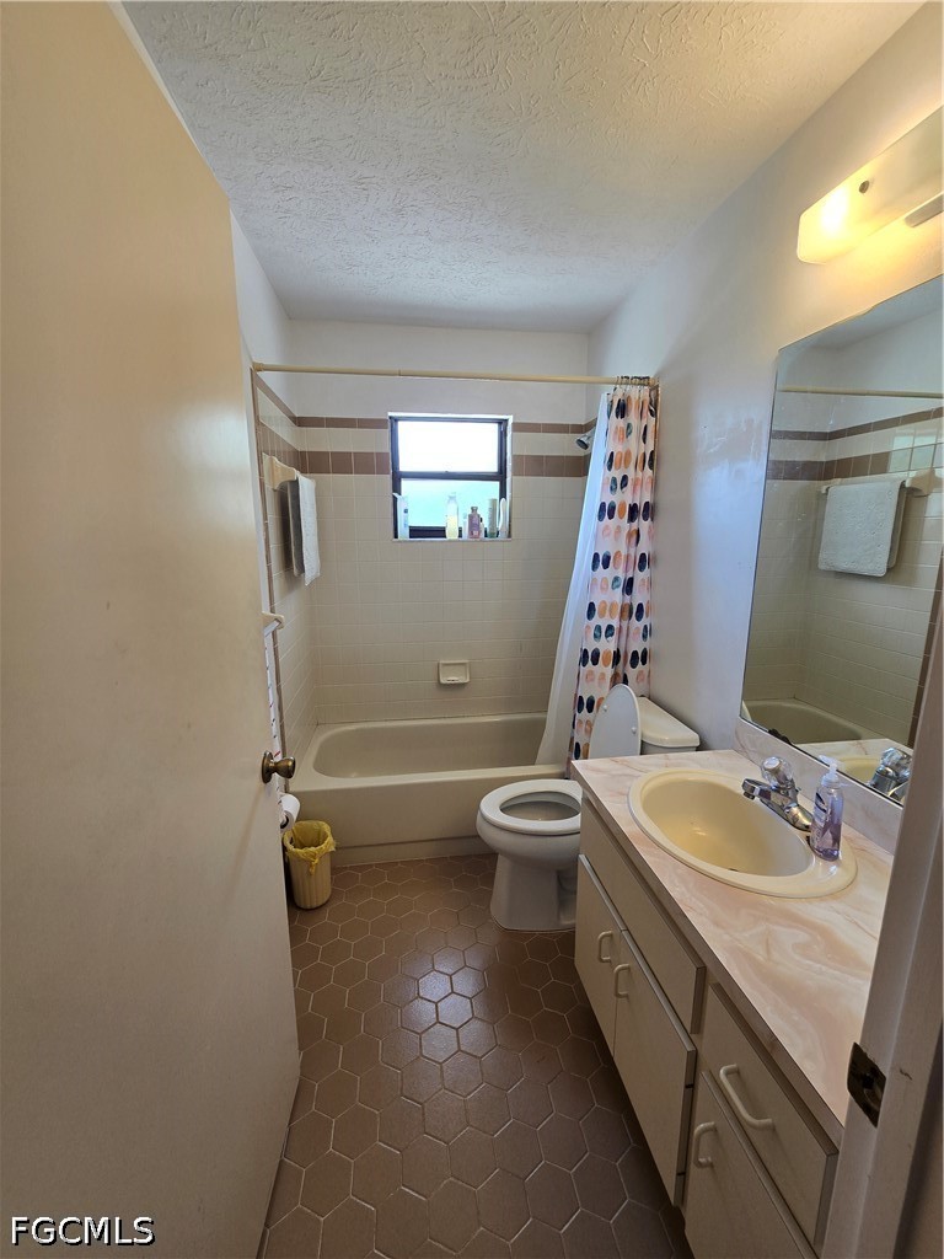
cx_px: 472
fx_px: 473
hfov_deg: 89.9
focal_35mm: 13
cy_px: 630
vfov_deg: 106.2
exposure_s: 1/60
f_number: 2.2
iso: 50
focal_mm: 2.2
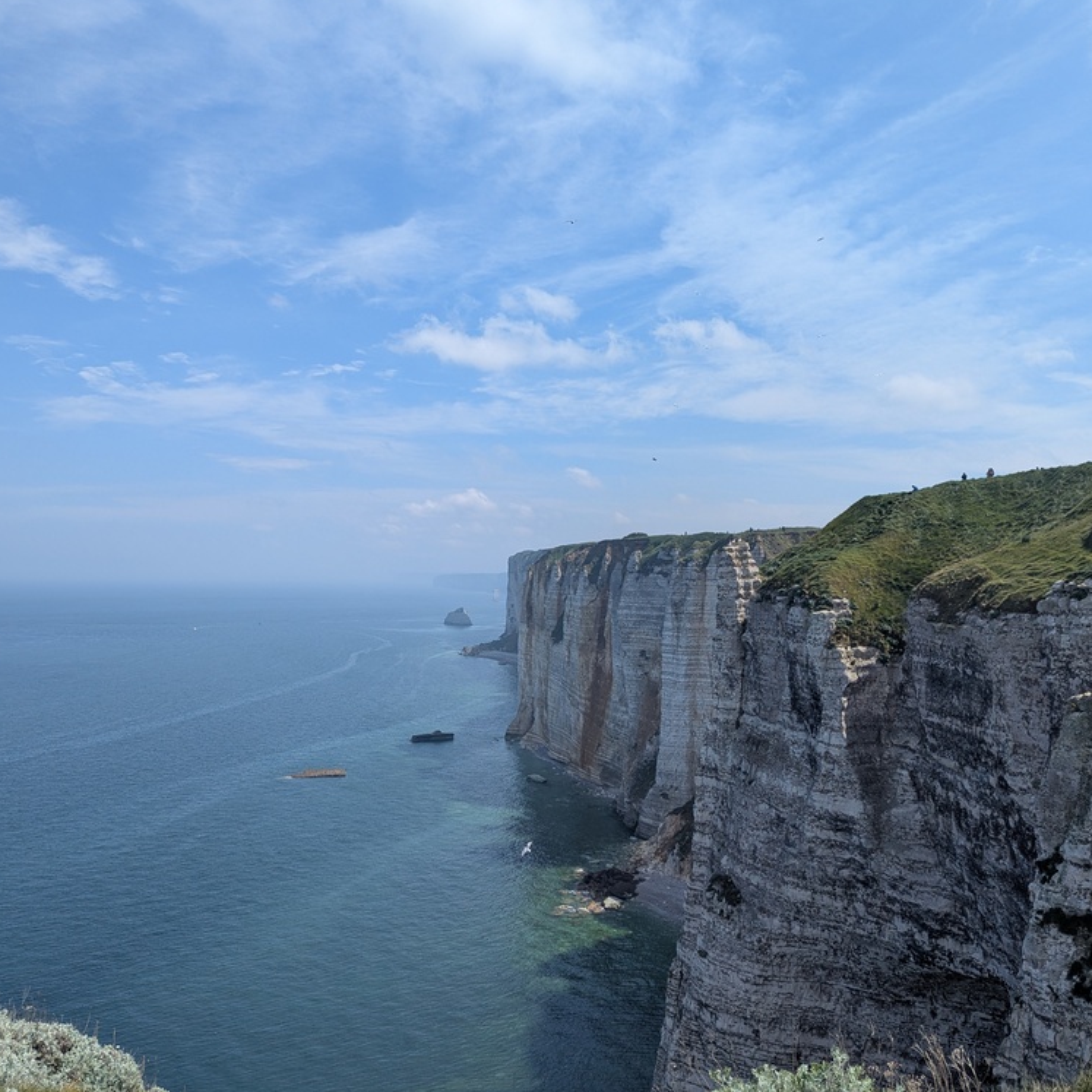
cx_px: 534
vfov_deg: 55.6
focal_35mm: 29
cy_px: 538
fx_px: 1035
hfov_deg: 55.6
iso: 47
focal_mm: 6.81
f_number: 1.85
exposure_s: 1/2309
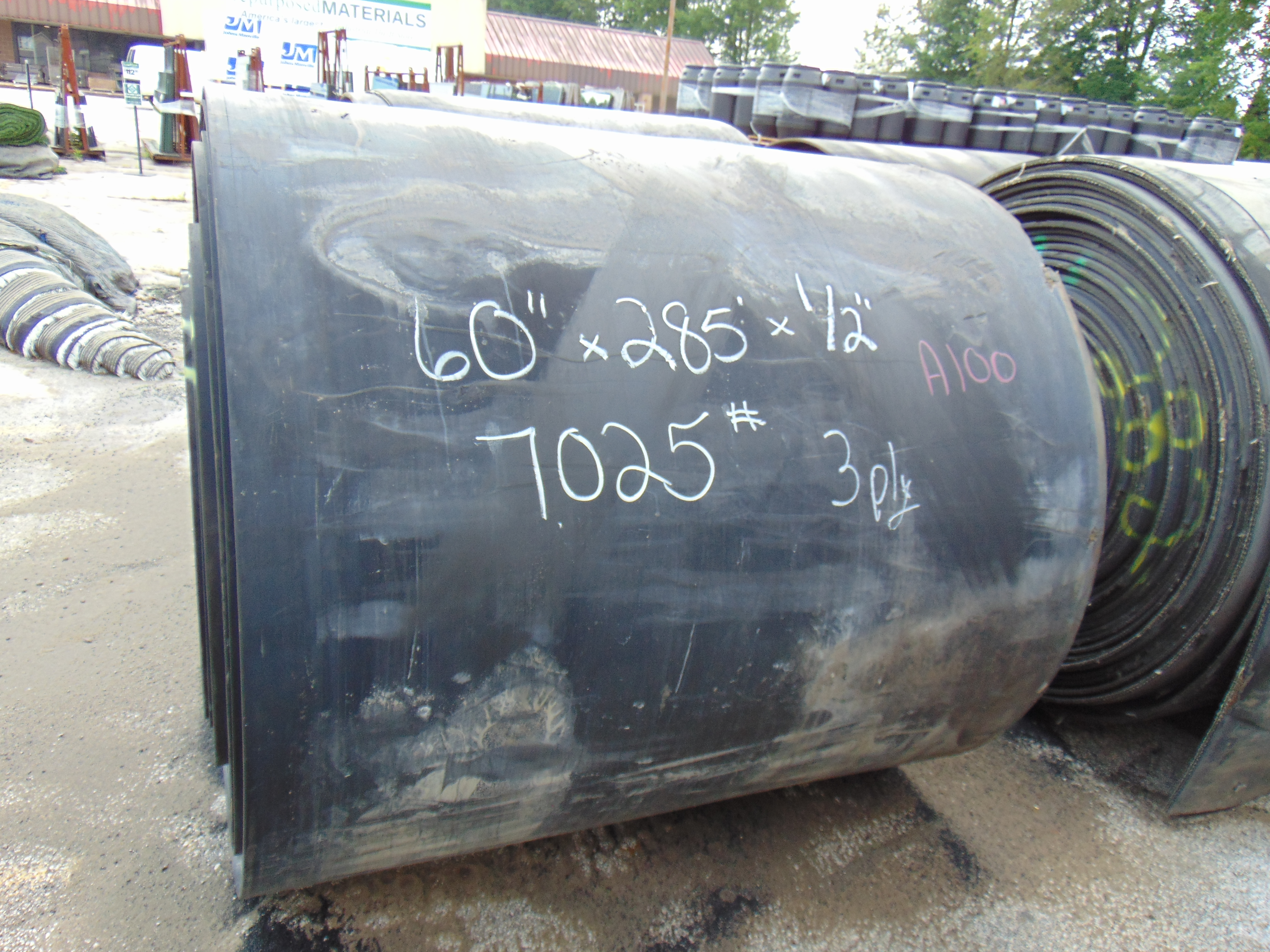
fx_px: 917
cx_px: 635
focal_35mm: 25
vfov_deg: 54.9
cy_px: 476
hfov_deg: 69.4
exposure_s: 1/200
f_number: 3
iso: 80
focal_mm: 4.5
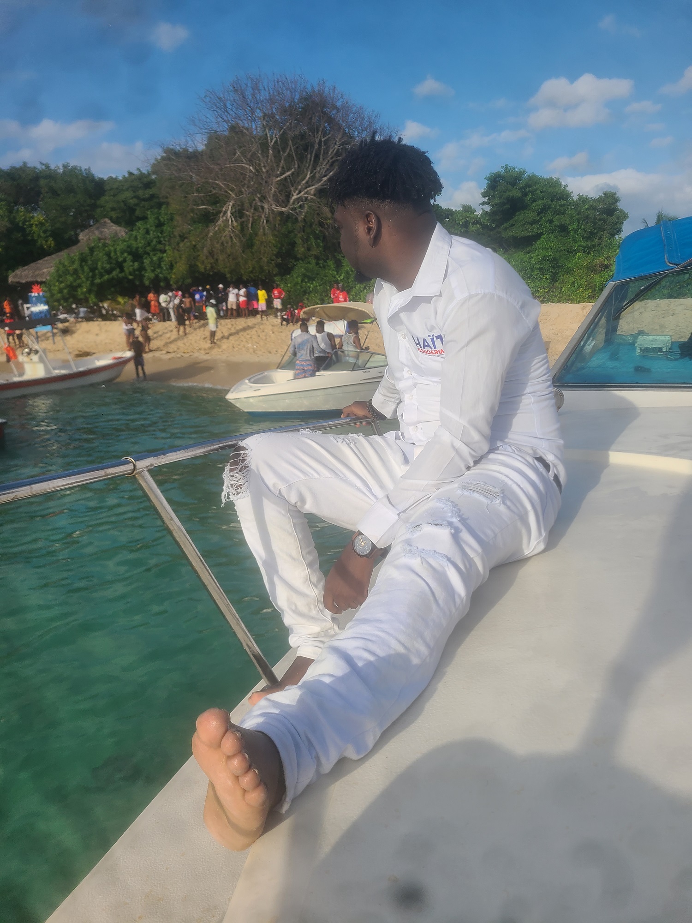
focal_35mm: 26
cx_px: 346
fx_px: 693
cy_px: 462
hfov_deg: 53.1
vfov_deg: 67.3
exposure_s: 1/2945
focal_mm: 5.4
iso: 40
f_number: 1.8
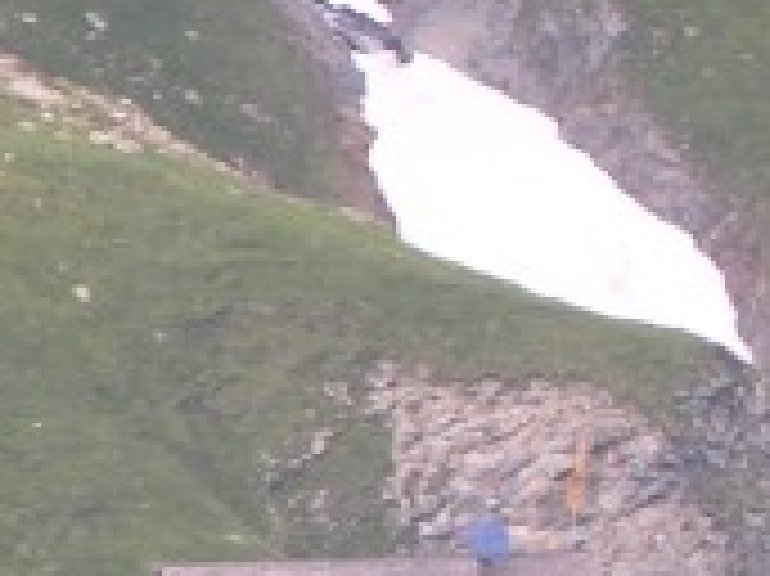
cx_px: 1734
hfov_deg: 1.2
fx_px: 35877
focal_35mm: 1614
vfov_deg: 0.9
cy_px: 45
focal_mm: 67.7
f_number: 4.2
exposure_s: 1/123
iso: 50
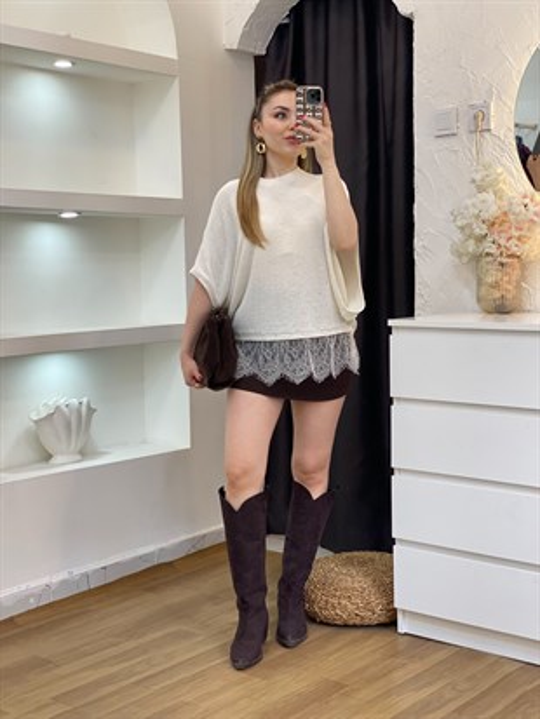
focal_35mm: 52
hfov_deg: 28.0
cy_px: 360
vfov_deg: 36.8
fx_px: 1081
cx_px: 270
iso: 64
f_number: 2
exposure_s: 1/100
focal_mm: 6
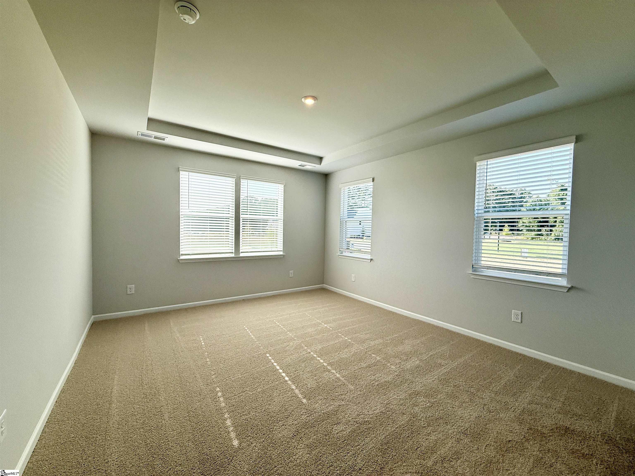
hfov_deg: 102.1
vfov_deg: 85.7
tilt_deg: -1.2
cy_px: 238
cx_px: 318
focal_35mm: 14
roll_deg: -1.5
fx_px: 257
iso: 64
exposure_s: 1/494
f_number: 2.2
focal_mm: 2.22
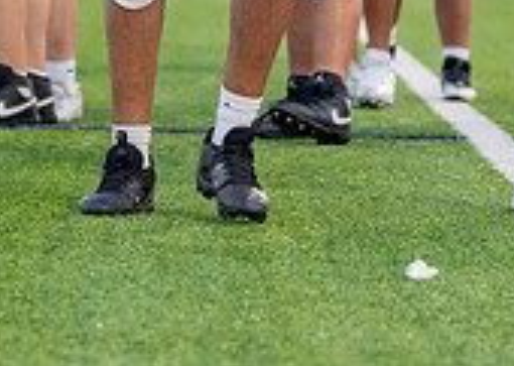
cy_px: -257
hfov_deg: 4.9
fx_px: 6007
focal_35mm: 412
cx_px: 144
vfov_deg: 3.5
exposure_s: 1/1250
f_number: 2.8
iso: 800
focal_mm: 93
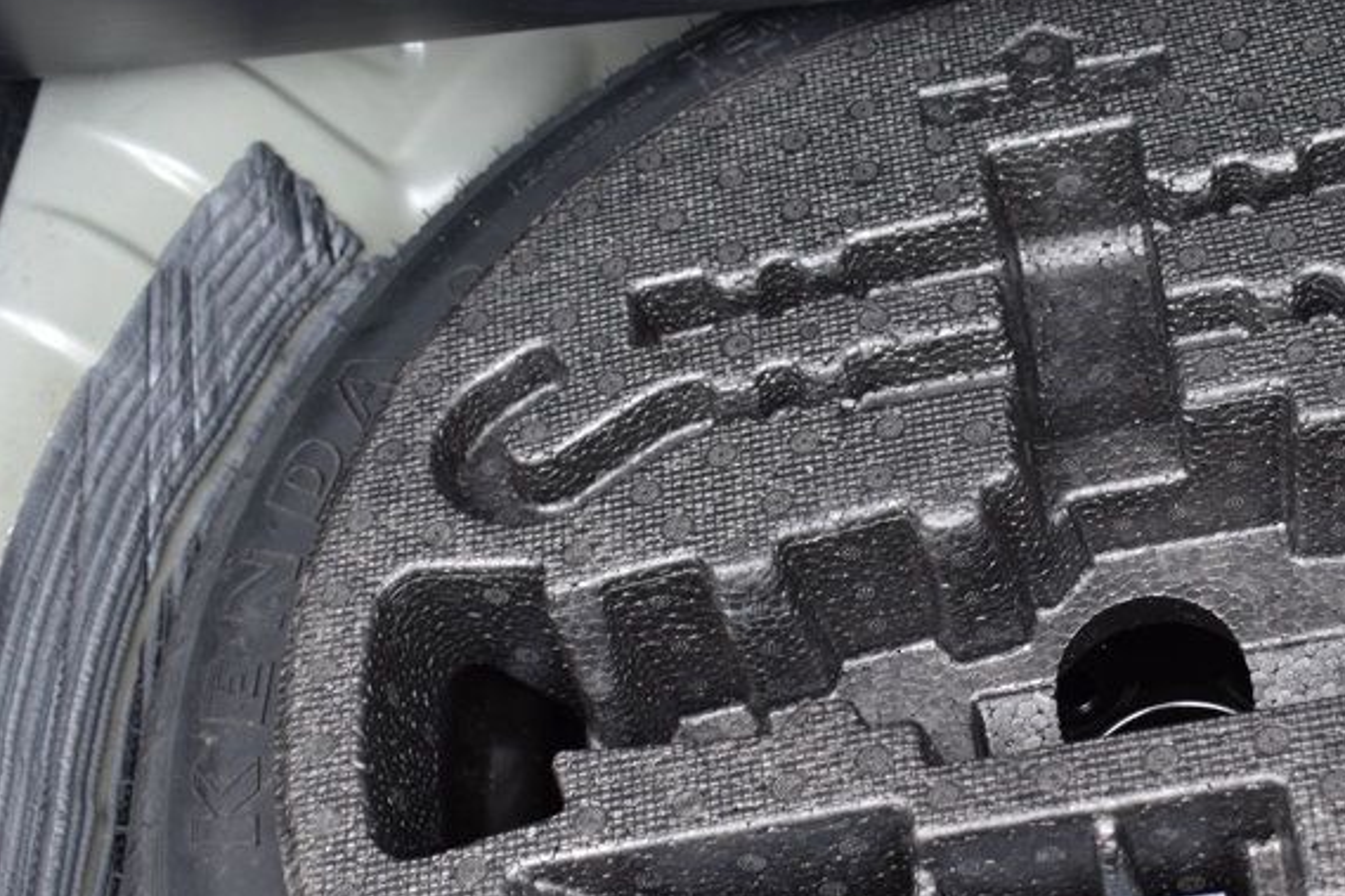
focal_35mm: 73
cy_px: 731
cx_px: 1094
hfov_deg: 27.2
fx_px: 2723
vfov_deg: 18.5
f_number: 7.1
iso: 400
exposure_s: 1/25
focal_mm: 27
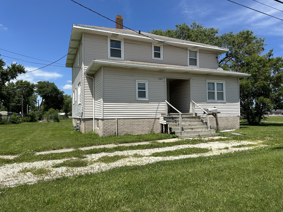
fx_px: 196
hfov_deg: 71.6
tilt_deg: +2.3
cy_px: 106
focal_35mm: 24
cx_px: 142
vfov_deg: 56.8
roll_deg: +0.8
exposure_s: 1/5263
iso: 80
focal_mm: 6.86
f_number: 1.78
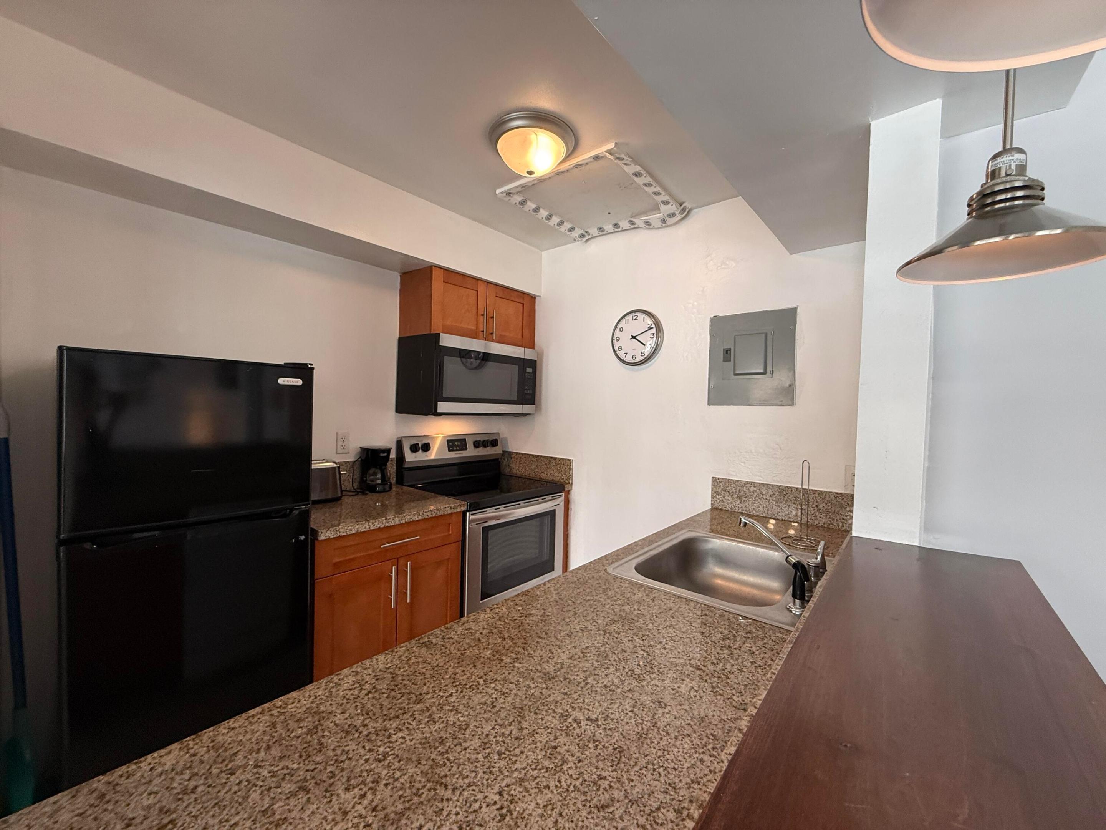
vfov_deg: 85.7
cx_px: 553
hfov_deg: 102.1
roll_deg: -2.1
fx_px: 447
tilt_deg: -1.6
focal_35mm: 14
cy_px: 415
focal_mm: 2.22
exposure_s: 1/120
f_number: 2.2
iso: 200
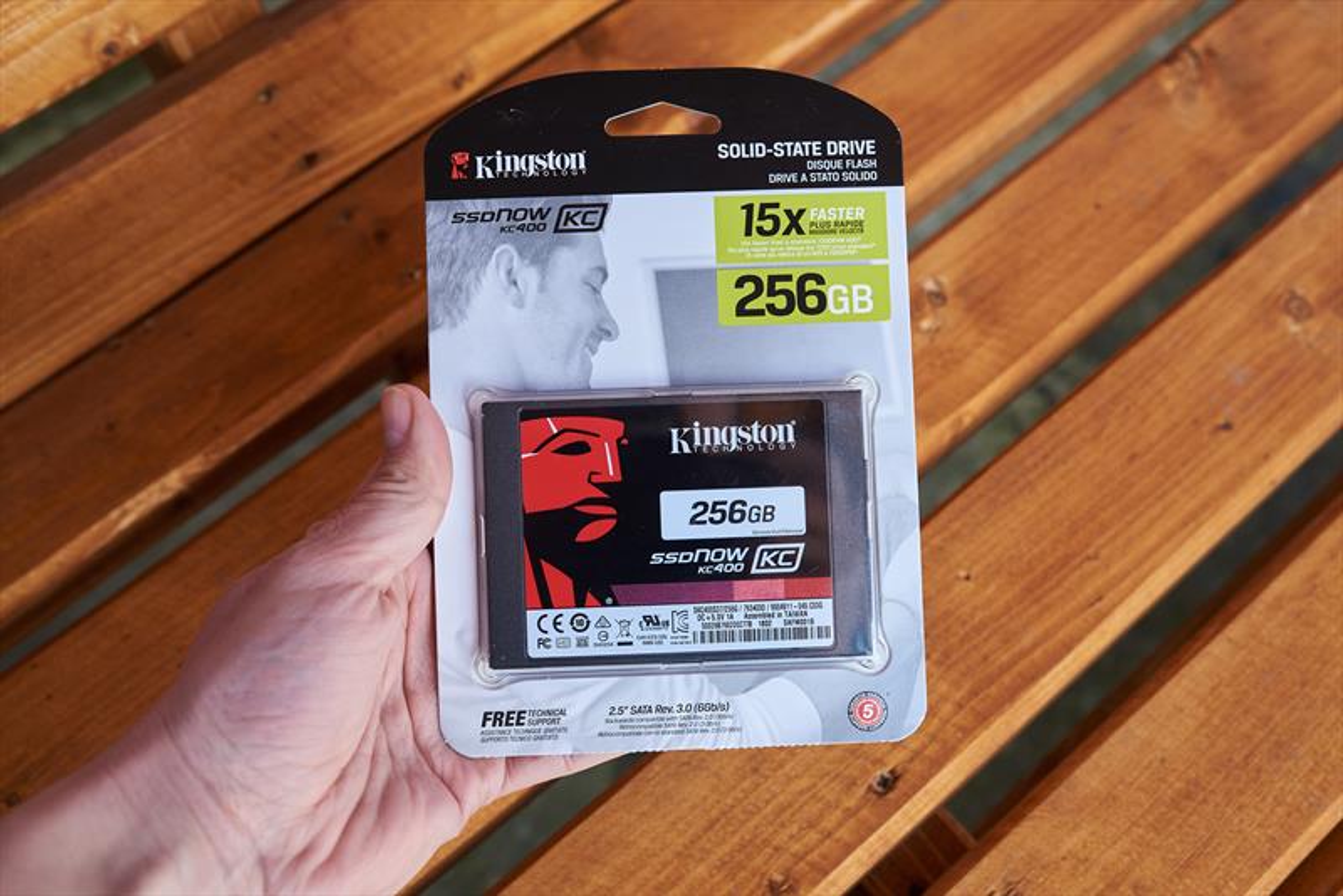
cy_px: 448
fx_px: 1306
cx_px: 672
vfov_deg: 37.9
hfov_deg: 54.4
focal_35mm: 35
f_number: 5.6
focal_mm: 35
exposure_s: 1/200
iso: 500
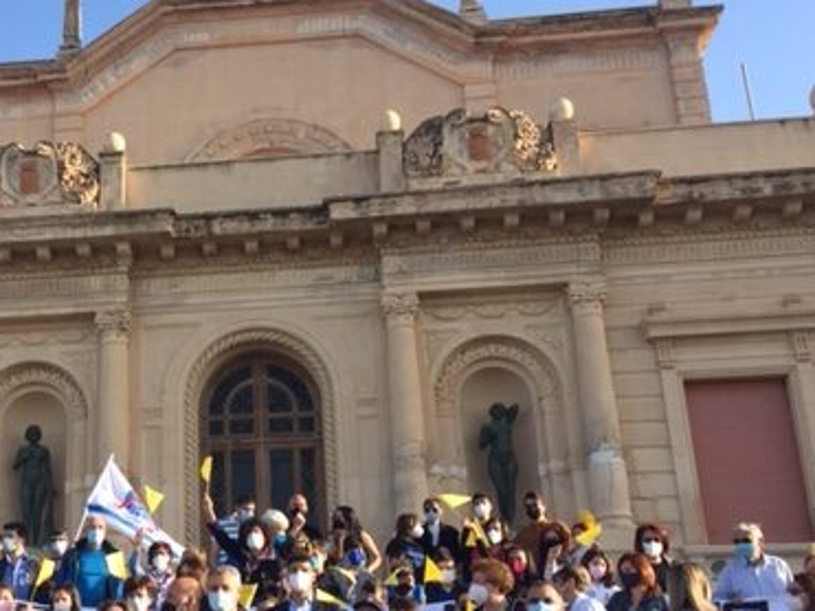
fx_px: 1177
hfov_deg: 37.1
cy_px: 367
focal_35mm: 50
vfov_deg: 29.0
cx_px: 185
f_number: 2.2
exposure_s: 1/732
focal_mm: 4.15
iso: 32
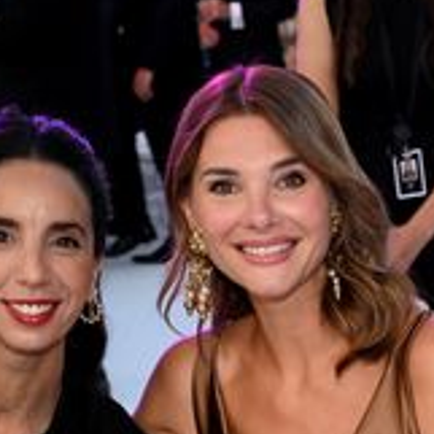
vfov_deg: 11.4
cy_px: 501
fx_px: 2128
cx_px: 507
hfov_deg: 11.4
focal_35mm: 150
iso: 1000
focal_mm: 49
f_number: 7.1
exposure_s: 1/160
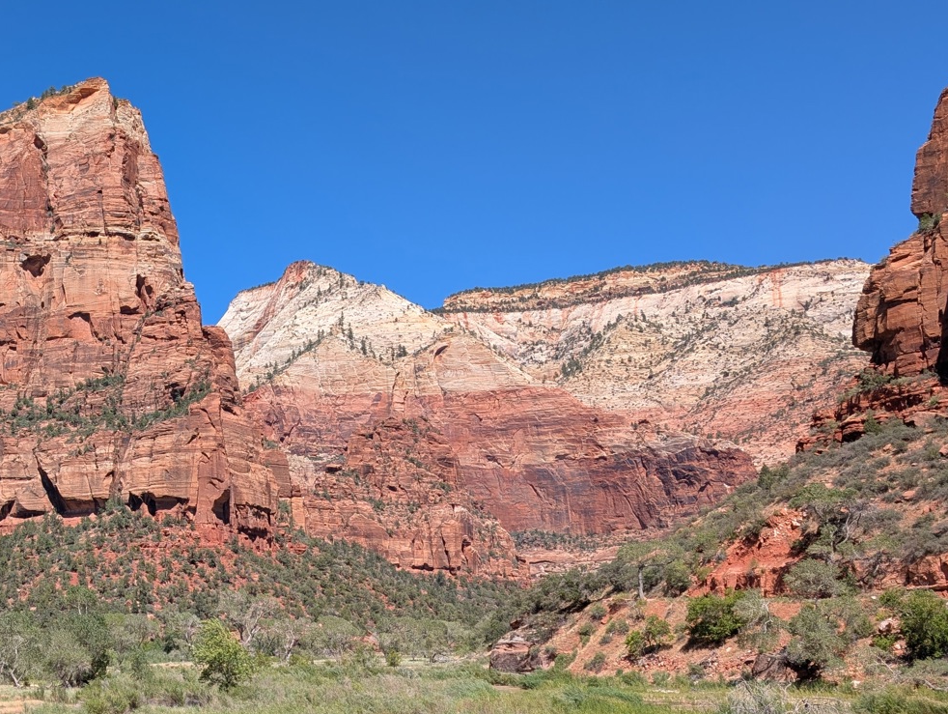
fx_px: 1206
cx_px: 93
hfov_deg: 39.7
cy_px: 400
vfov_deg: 32.9
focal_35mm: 44
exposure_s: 1/822
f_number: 1.68
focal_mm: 6.9
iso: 18
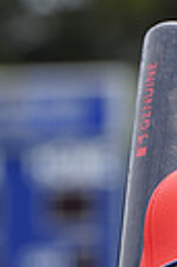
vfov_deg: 2.3
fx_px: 6636
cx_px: 221
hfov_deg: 1.5
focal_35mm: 895
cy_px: 548
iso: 100
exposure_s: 1/250
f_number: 6.3
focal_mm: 200
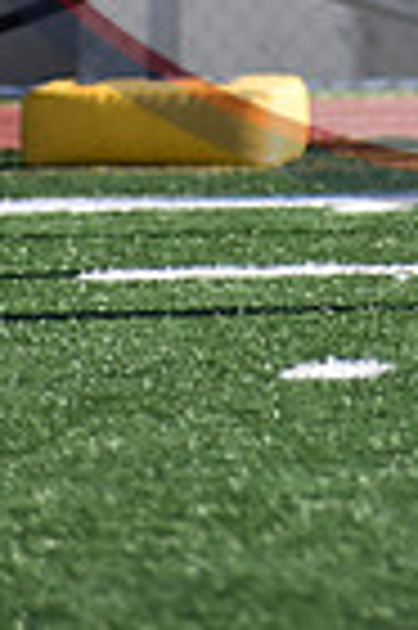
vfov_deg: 1.1
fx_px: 32543
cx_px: 524
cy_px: -428
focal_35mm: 1864
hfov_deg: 0.7
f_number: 6.3
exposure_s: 1/1000
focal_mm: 300
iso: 450
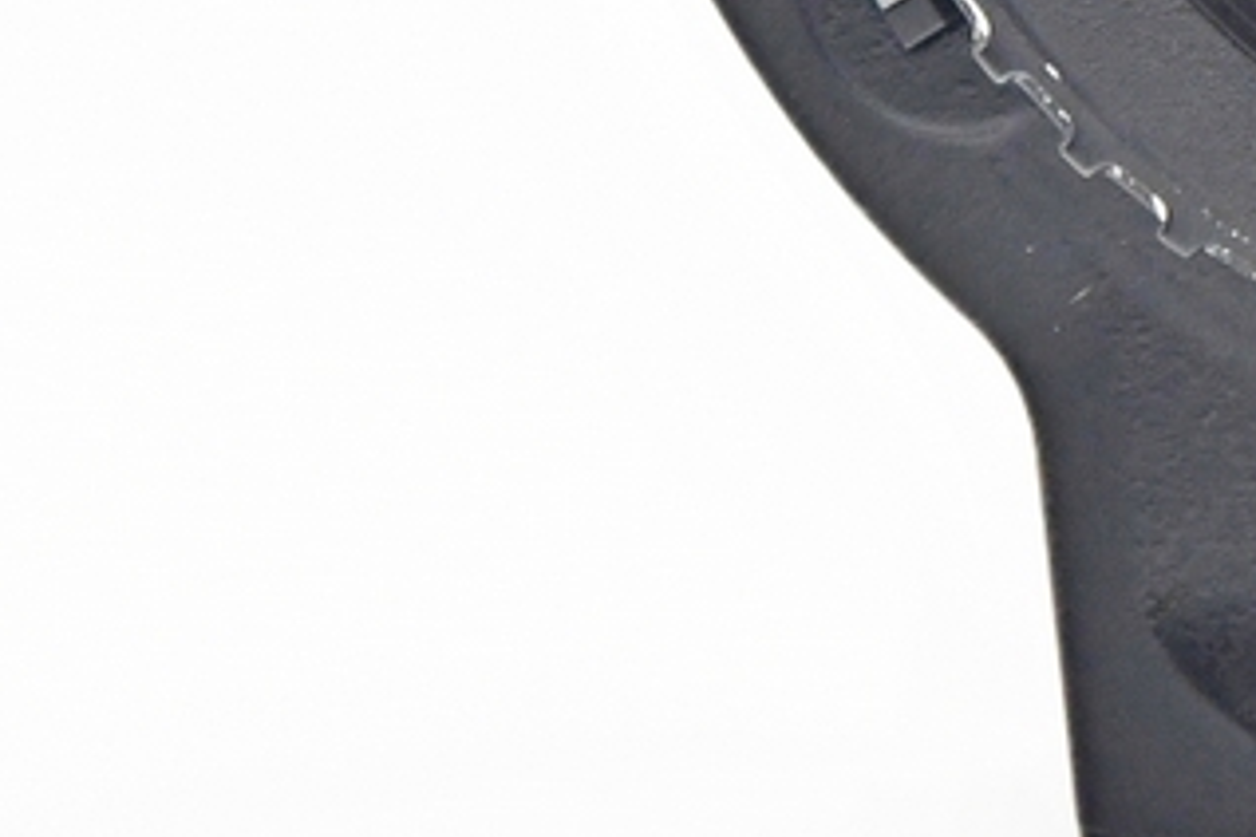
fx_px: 17304
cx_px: 1884
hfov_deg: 4.1
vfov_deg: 2.8
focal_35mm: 496
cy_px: -644
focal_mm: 70
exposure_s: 1/100
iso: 1600
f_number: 8
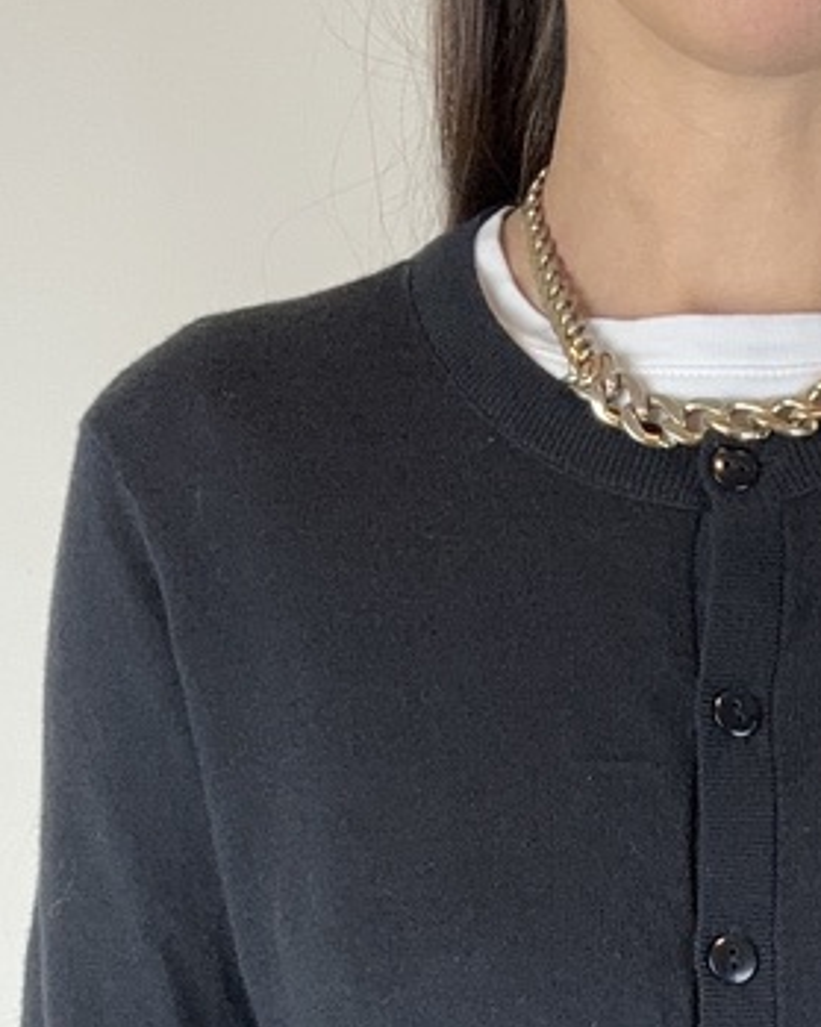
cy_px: 1395
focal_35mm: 86
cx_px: 771
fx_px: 2613
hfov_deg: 17.5
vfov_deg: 20.1
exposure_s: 1/100
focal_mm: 2.69
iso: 40
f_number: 1.9
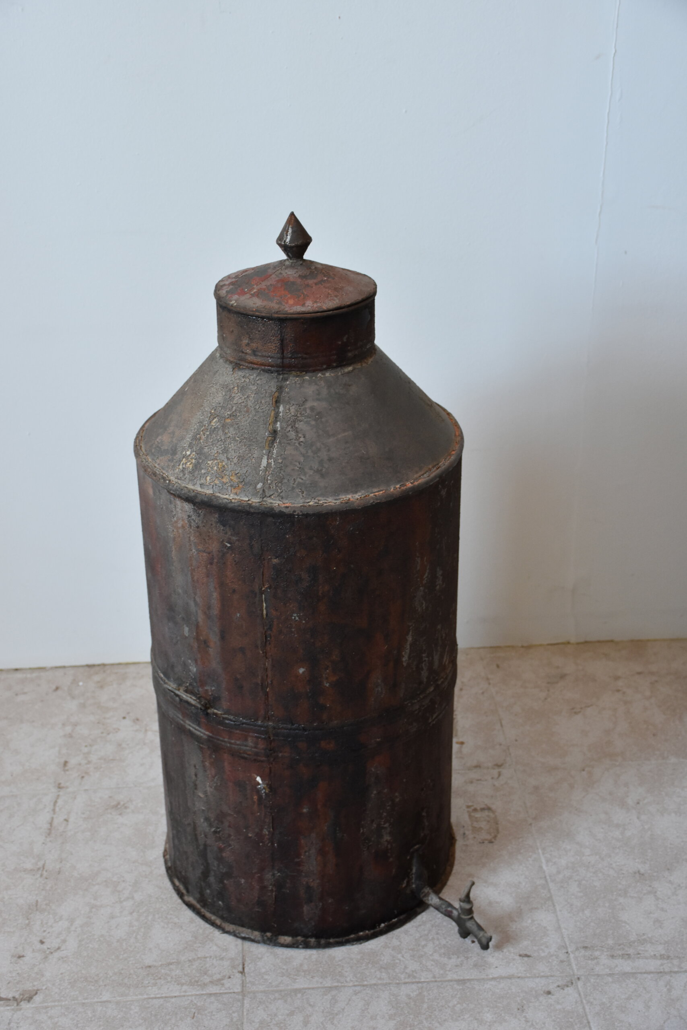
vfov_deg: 41.1
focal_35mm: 48
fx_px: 1374
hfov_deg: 28.1
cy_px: 515
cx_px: 344
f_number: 4
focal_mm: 32
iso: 800
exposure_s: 1/60
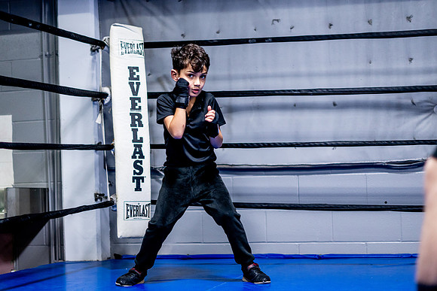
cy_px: 146
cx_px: 218
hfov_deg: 27.0
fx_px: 911
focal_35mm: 75
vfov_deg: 18.2
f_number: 1.8
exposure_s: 1/500
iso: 1250
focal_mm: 50
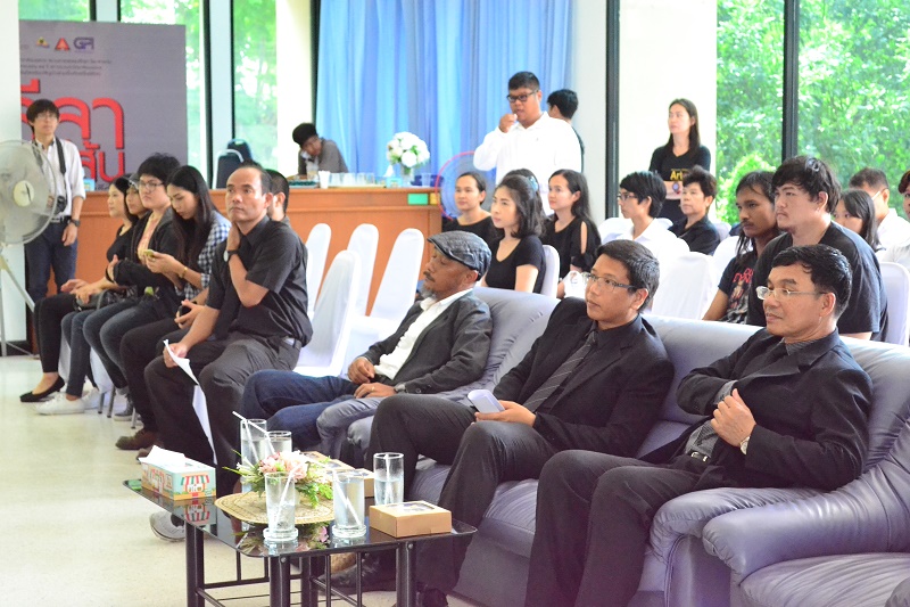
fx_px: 1744
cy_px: 304
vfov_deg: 19.7
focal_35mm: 69
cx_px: 455
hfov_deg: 29.2
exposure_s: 1/200
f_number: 5.3
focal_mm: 46
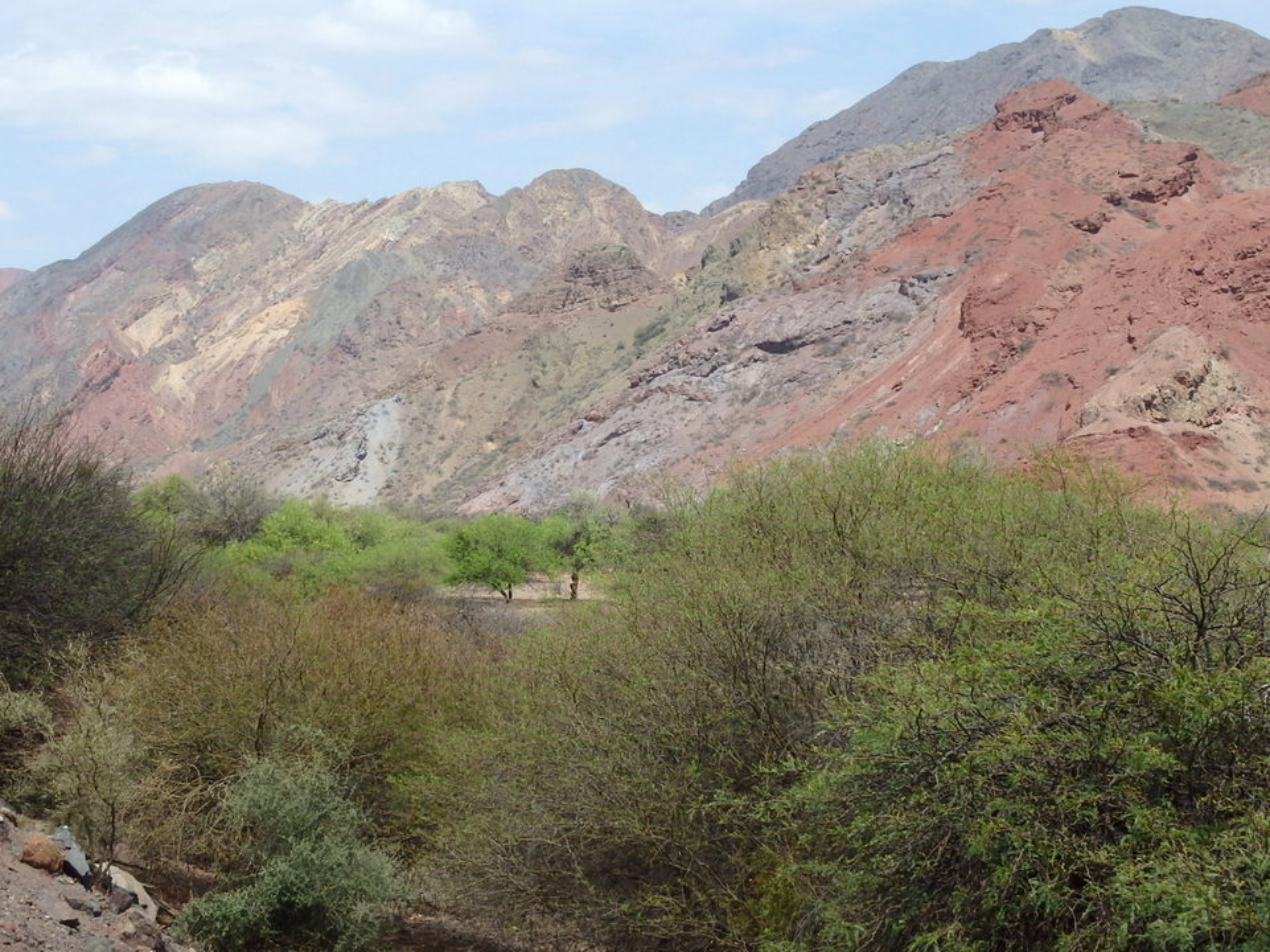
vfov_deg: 19.4
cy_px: 463
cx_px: 620
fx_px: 2787
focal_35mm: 76
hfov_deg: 25.7
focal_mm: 13.1
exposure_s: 1/400
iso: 125
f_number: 5.7
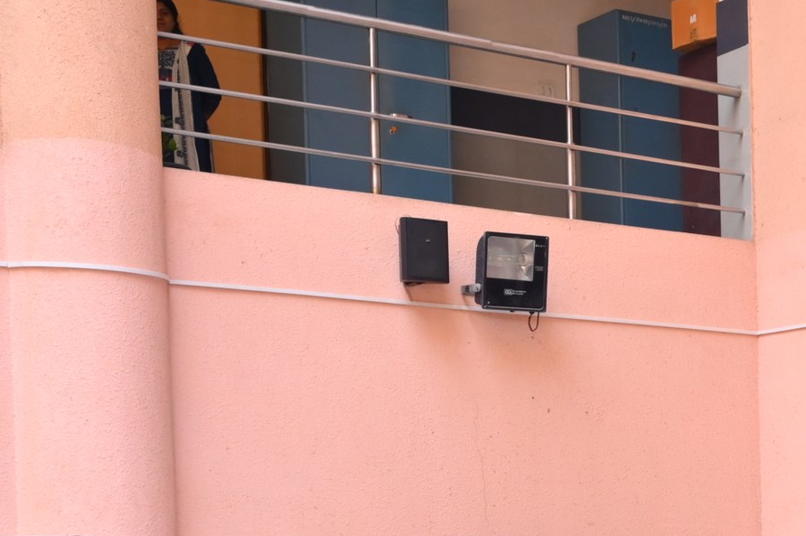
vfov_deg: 14.5
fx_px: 2023
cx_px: 1045
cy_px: 695
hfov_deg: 20.6
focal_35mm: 90
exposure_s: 1/125
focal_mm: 31.5
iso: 500
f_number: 5
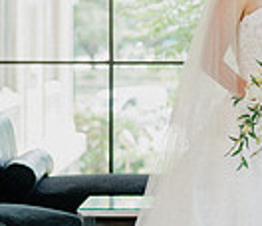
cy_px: 65
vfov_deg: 6.8
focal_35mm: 238
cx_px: 220
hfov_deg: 7.9
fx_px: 1904
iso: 64
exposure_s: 1/125
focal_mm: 50
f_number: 2
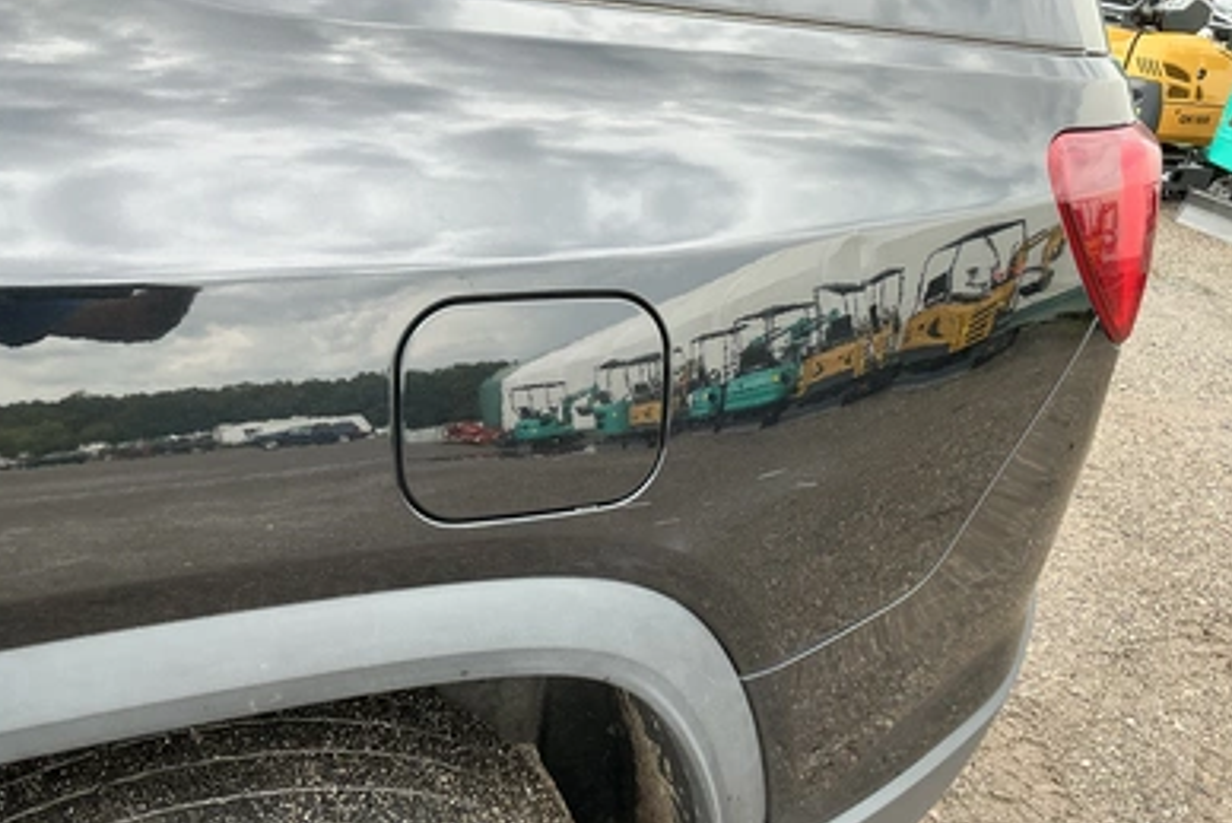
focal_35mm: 30
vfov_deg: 43.6
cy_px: 464
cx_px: 613
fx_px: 1027
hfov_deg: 61.9
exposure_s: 1/122
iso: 25
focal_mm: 3
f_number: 1.8
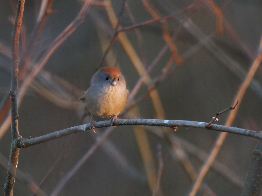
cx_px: 131
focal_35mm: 800
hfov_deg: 2.5
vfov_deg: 1.9
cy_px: 98
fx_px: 6055
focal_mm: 400
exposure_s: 1/100
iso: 1600
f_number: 6.3
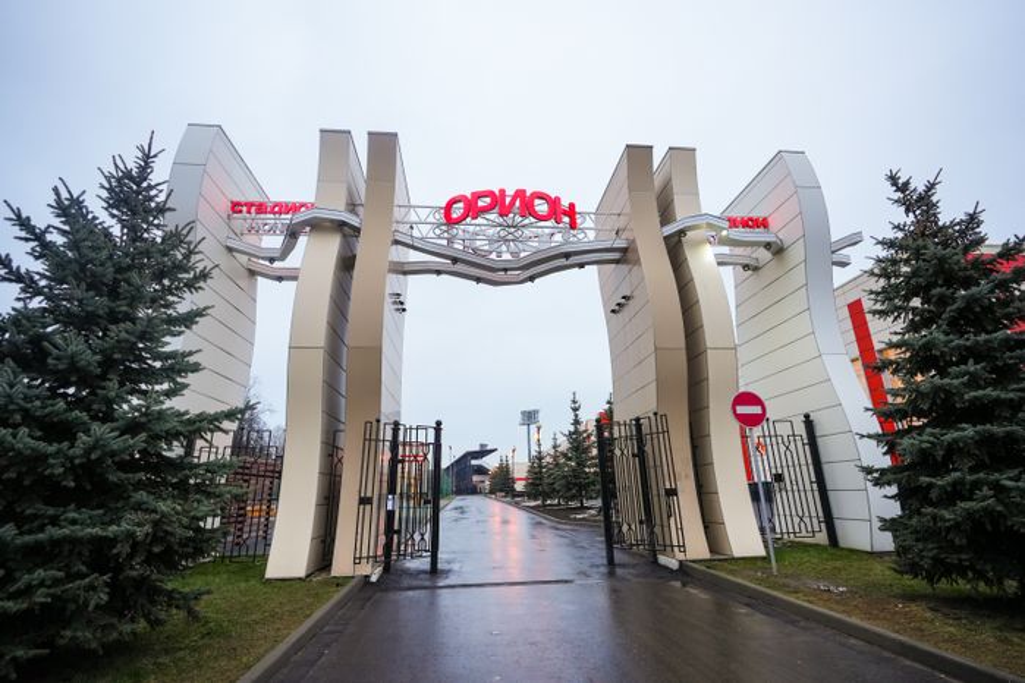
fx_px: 456
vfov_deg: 73.7
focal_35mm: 16
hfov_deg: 96.7
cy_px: 342
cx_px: 512
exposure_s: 1/250
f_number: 2.8
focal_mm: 16
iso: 1250
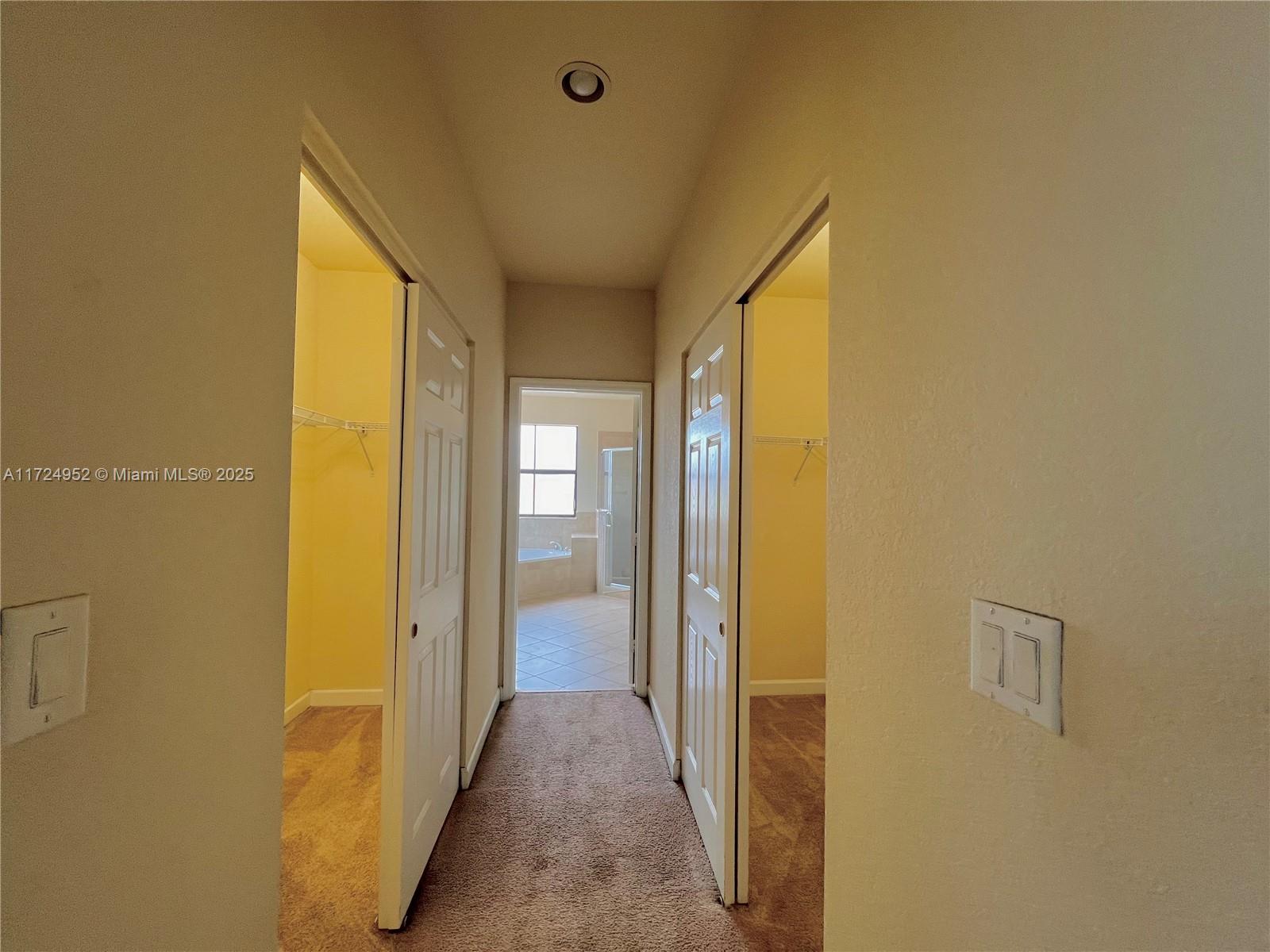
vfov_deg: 89.9
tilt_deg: +1.1
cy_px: 476
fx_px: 477
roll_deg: -0.4
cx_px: 635
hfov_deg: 106.2
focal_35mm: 13
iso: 160
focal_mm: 1.57
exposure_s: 1/120
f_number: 1.8
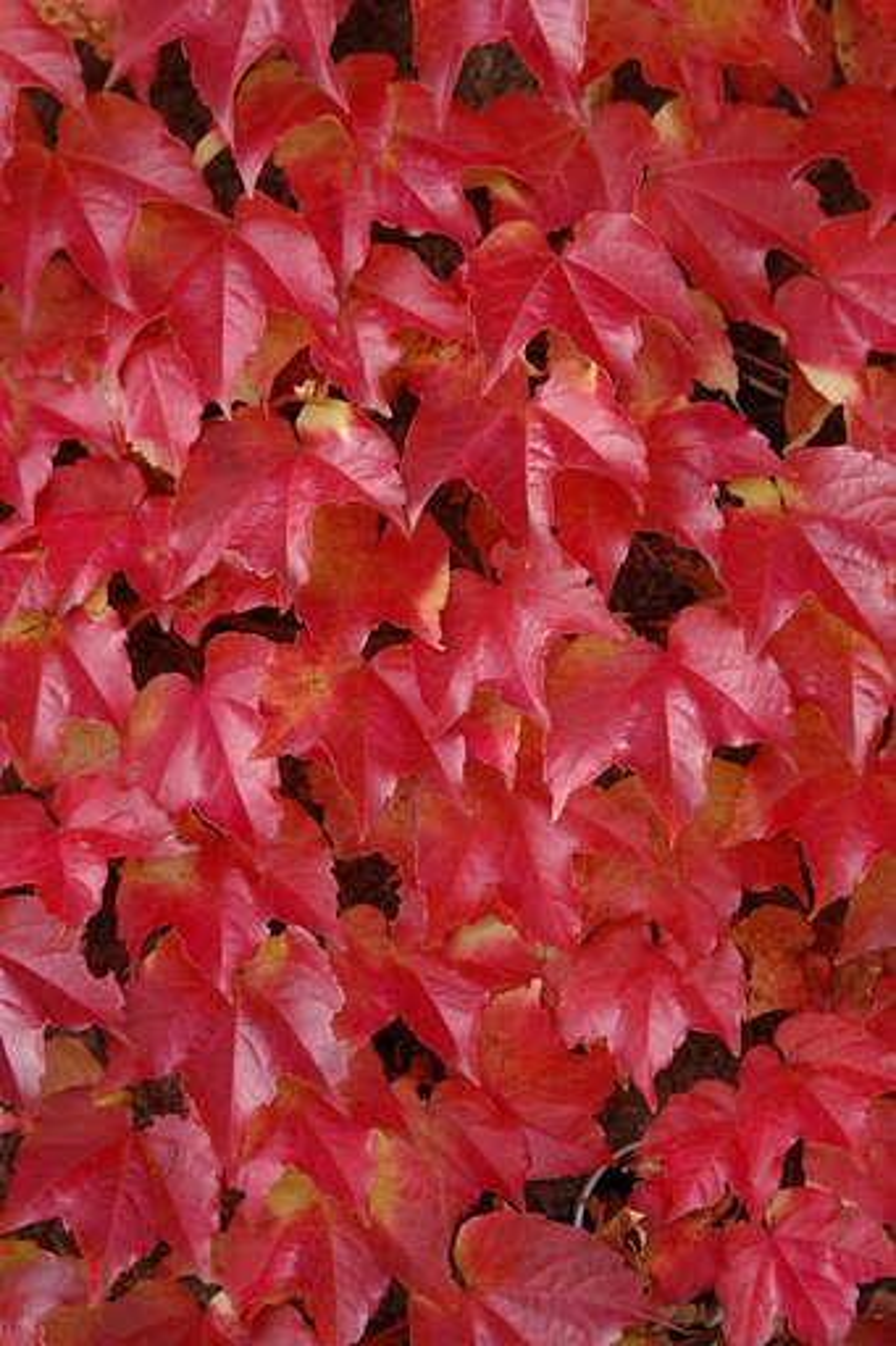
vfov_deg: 21.6
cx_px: 448
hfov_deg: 14.5
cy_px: 673
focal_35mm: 94
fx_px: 3530
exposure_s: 1/200
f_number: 4.5
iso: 200
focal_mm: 63
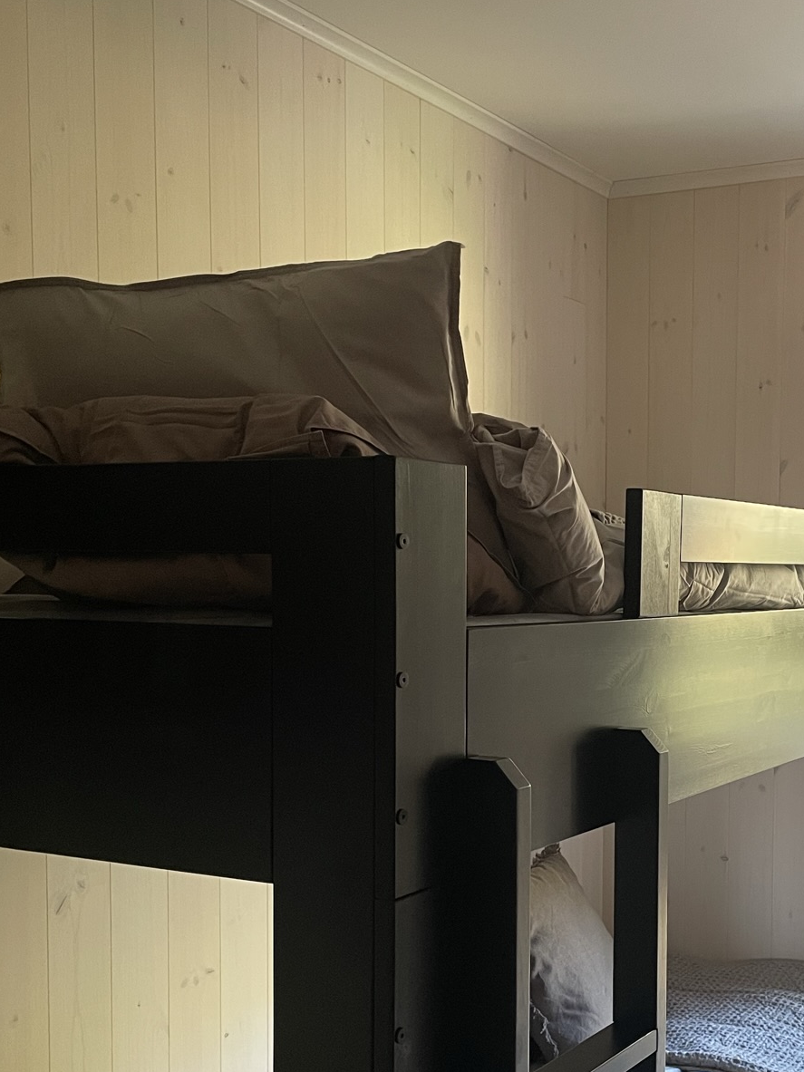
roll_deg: -0.2
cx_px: 620
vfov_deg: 41.7
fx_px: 1394
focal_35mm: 45
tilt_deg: -4.0
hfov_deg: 31.5
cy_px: 683
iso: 250
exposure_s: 1/60
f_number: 1.6
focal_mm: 4.2
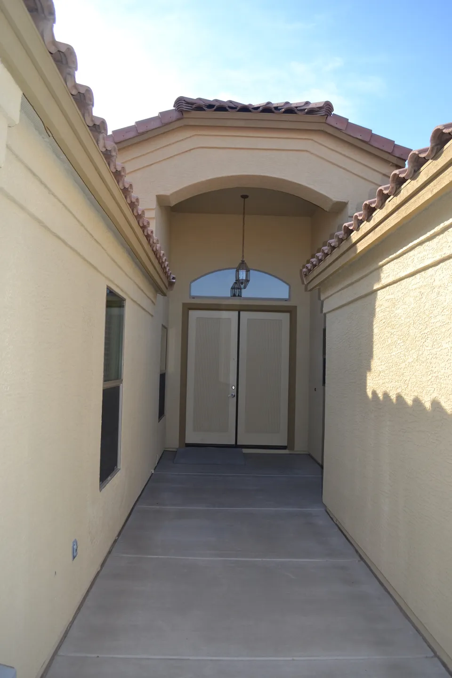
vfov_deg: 67.4
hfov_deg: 47.9
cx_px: 226
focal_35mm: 27
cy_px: 339
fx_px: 508
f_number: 5
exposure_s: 1/200
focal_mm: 18
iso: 100
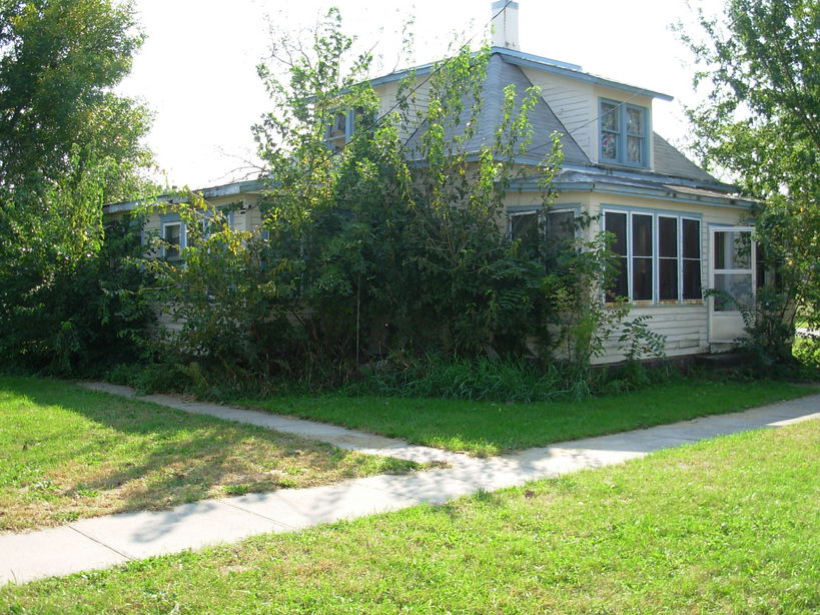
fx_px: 900
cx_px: 410
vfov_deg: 37.7
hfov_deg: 49.0
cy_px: 308
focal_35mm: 38
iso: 50
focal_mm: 6.3
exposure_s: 1/362
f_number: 2.9
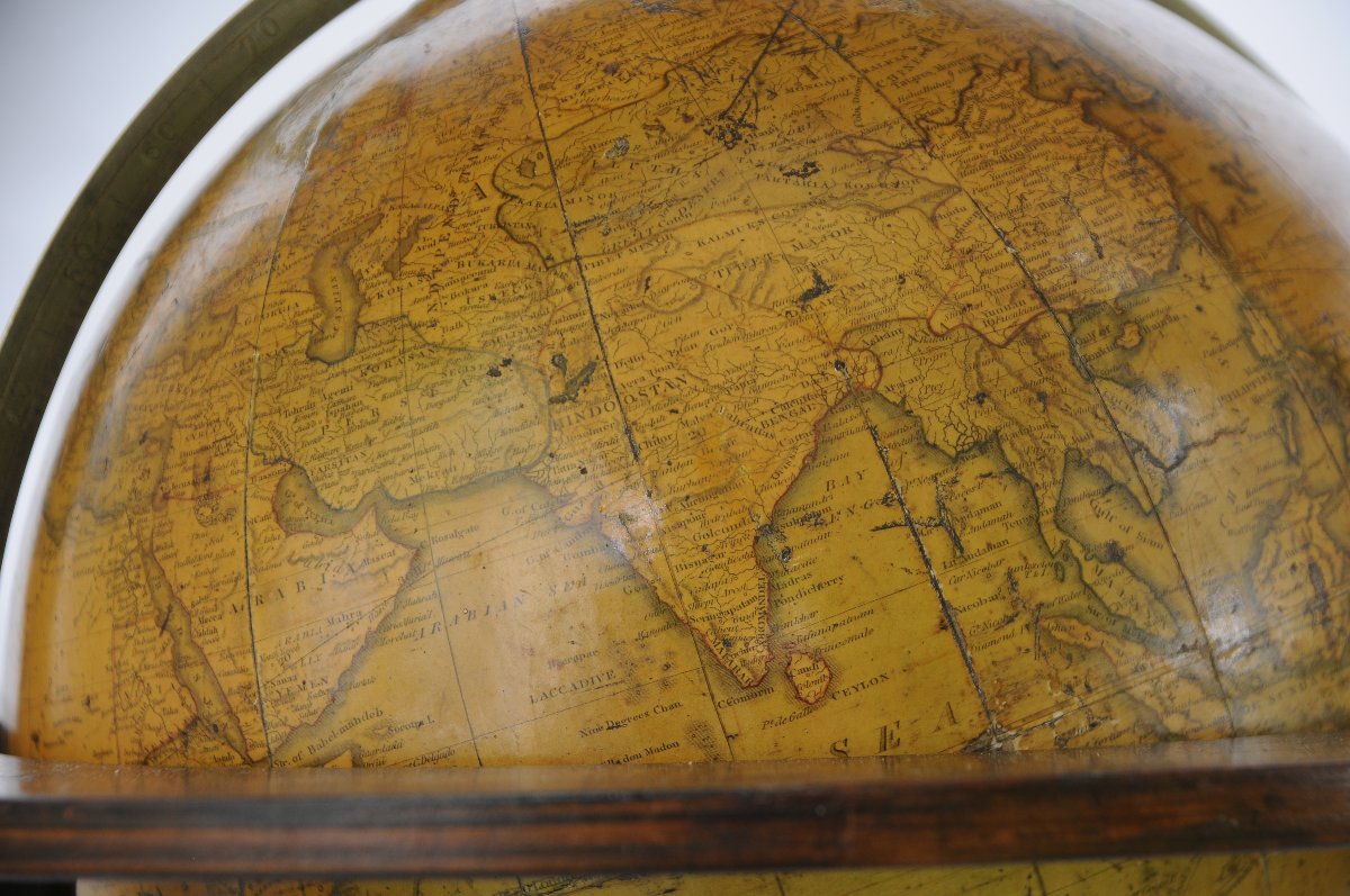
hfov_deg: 19.5
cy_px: 448
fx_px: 3933
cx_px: 675
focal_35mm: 105
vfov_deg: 13.0
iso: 200
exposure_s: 1/50
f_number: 4
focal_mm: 70
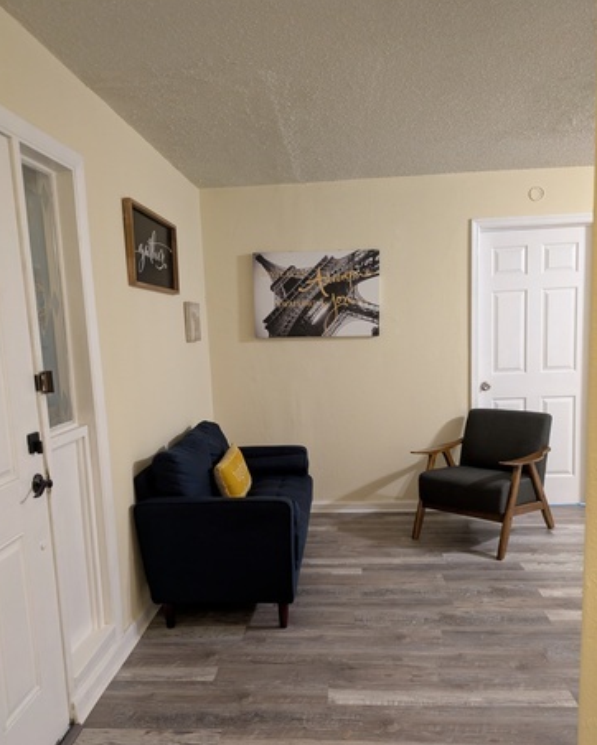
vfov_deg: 63.9
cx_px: 291
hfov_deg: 53.2
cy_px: 404
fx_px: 596
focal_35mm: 27
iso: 757
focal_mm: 5.43
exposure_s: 1/24
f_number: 1.89
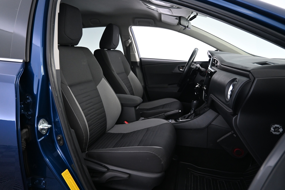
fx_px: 190
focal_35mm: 24
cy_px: 95
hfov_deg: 73.7
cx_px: 142
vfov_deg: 53.1
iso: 1100
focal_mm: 16
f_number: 3.5
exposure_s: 1/25
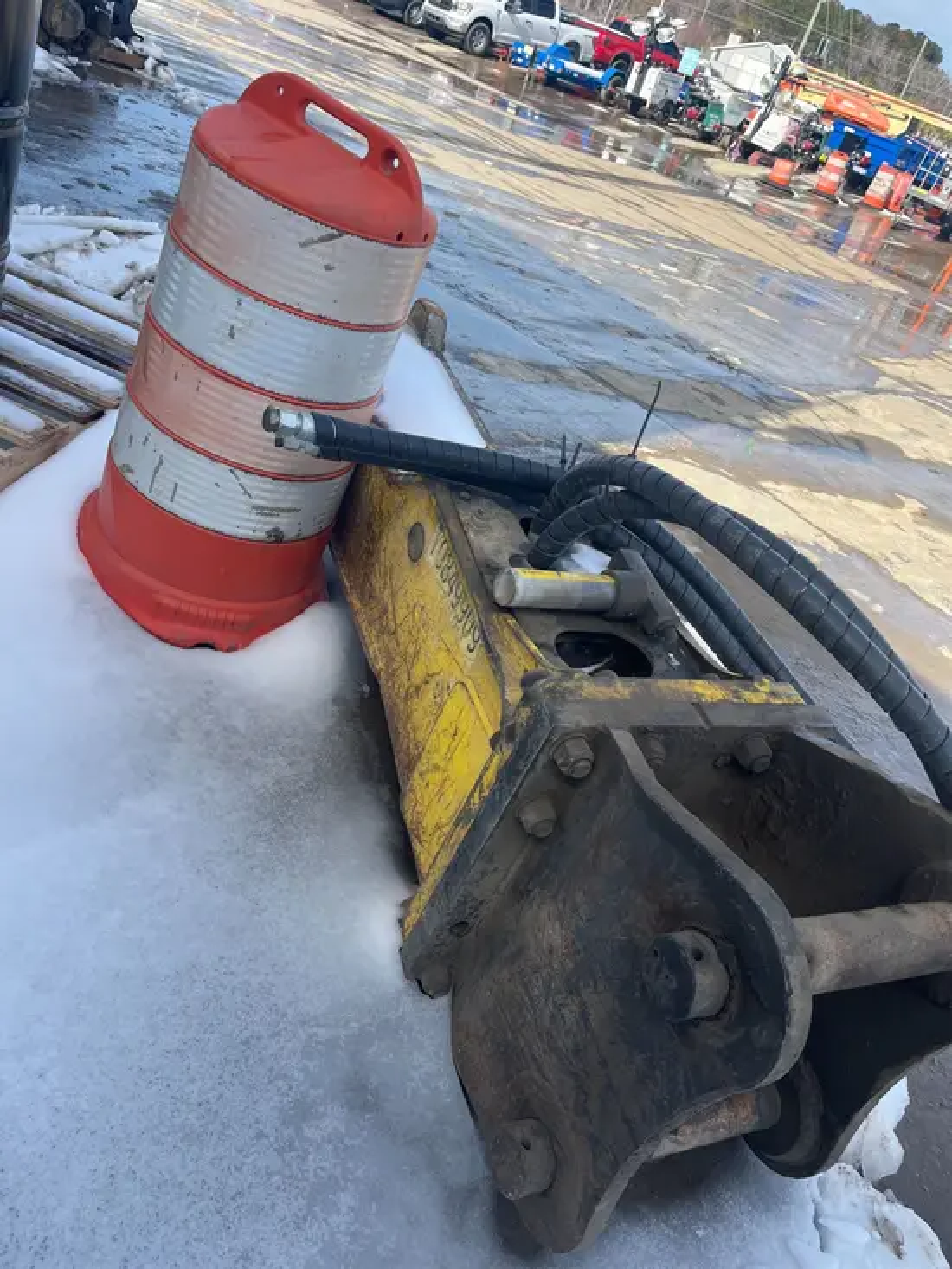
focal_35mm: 26
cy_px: 634
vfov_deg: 67.3
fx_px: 953
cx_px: 476
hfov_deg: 53.1
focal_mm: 5.1
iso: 50
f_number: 1.6
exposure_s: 1/1497
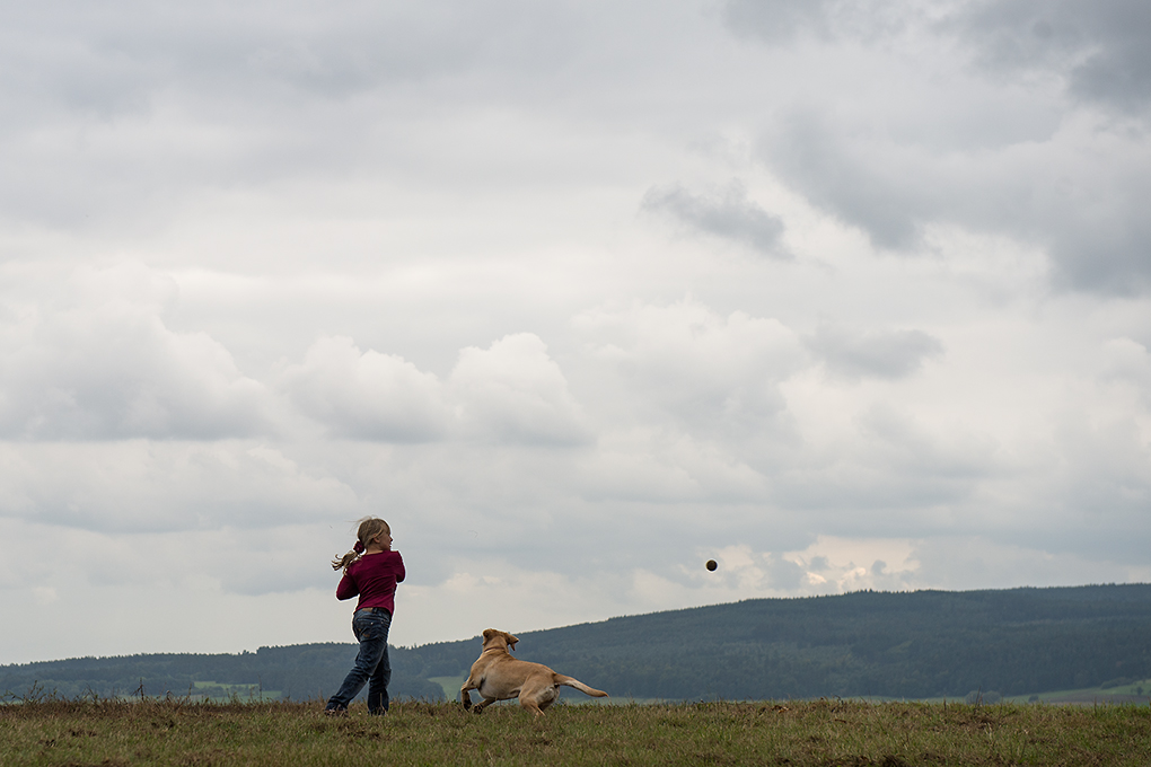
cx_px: 576
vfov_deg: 19.5
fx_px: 2238
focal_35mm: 70
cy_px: 384
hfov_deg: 28.8
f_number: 5.6
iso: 200
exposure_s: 1/1000
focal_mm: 70
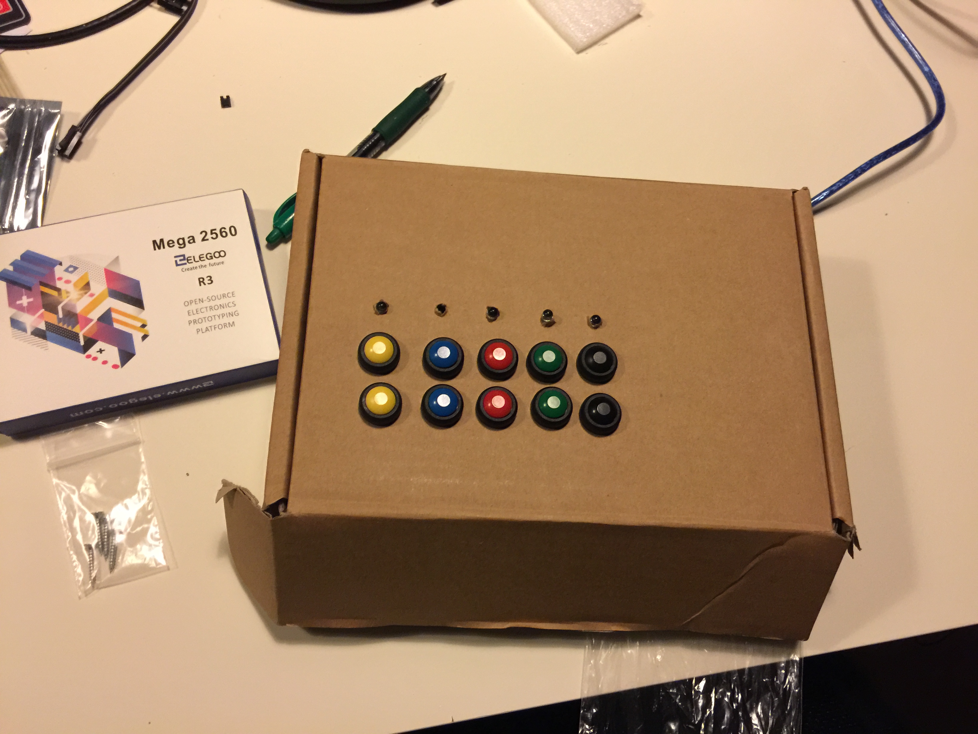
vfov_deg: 48.2
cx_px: 489
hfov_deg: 61.7
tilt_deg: -69.0
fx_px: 819
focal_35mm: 29
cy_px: 367
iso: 125
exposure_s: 1/8
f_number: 2.2
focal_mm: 4.15
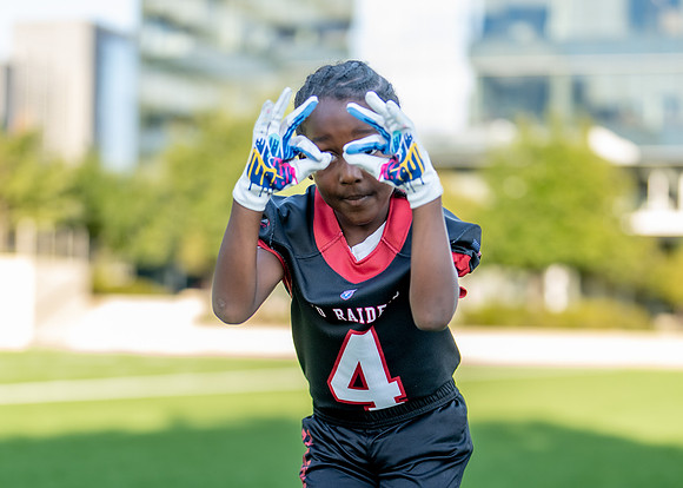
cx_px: 366
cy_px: 384
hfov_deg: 20.7
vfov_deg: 14.8
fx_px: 1873
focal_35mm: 97
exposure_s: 1/1000
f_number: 1.2
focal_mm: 50
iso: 100
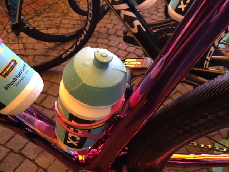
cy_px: 86
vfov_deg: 48.2
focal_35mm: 29
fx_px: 192
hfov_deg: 61.7
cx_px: 114
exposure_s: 1/33
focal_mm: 4.15
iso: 100
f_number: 2.2
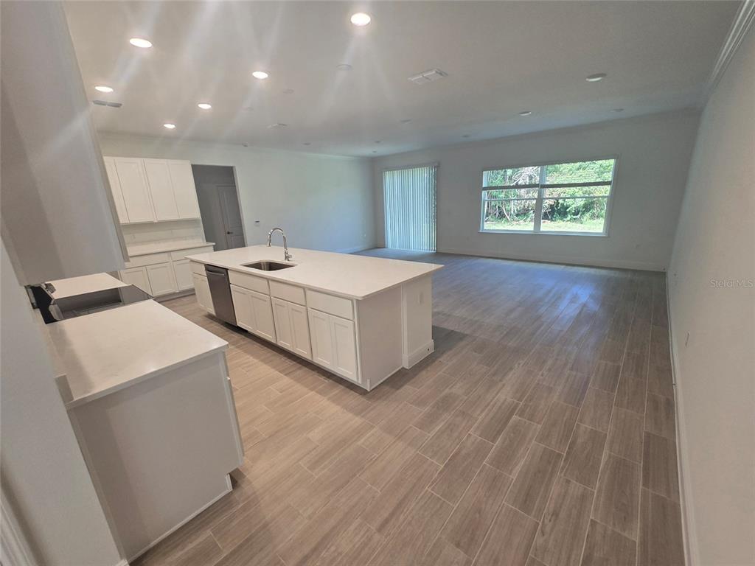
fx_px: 284
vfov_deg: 89.9
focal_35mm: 13
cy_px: 283
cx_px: 378
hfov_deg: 106.2
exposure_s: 1/60.2
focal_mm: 2.2
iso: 80
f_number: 2.2
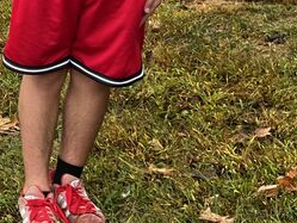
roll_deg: -2.8
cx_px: -229
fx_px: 918
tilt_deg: -6.4
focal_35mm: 107
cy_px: -116
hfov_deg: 15.8
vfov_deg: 13.1
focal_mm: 5.1
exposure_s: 1/344
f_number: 1.6
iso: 50
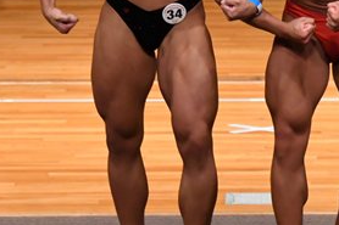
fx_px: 5910
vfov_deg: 2.2
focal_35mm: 628
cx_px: 247
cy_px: 27
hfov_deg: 3.3
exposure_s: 1/400
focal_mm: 150
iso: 4000
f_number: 5.6
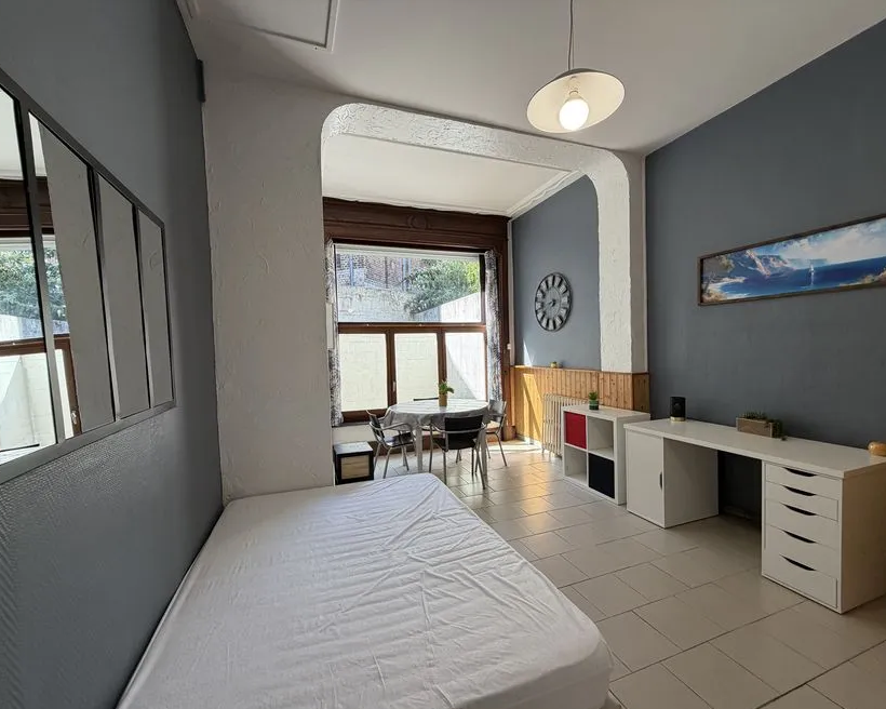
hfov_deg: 96.8
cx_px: 453
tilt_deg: -2.6
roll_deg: +1.5
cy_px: 364
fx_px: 393
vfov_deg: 84.0
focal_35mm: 15
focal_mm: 2.22
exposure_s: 1/121
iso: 64
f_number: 2.2
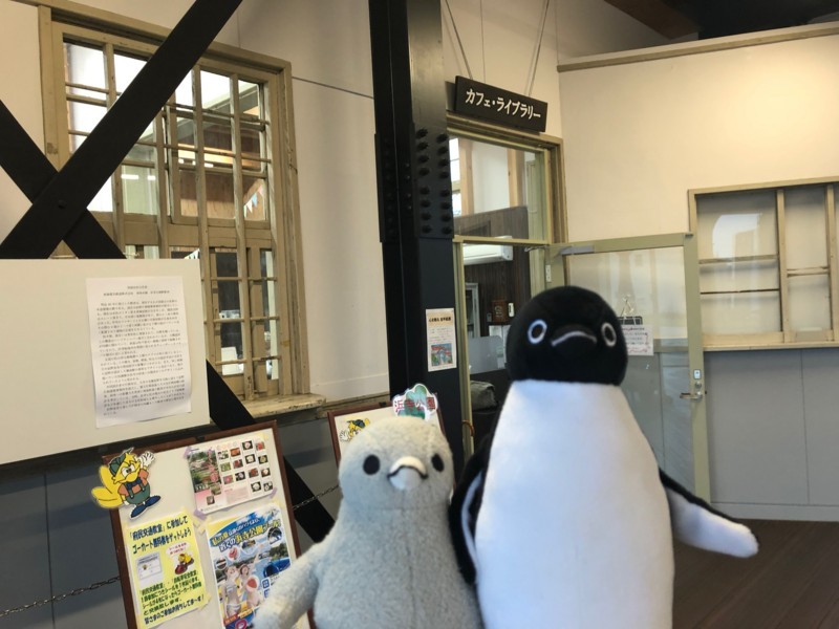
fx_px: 679
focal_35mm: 28
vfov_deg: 49.7
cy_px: 314
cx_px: 420
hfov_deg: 63.4
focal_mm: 3.99
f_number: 1.8
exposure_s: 1/30
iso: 40
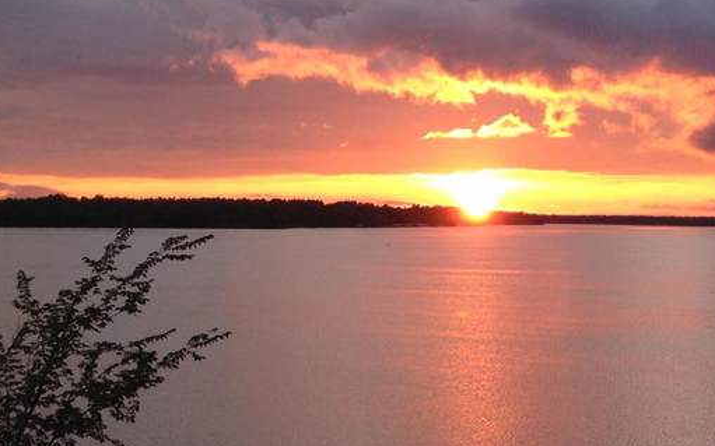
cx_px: 483
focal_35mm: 93
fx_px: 1812
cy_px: 282
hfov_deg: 22.2
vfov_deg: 14.0
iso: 64
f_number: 2.4
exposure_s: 1/134
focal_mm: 4.28
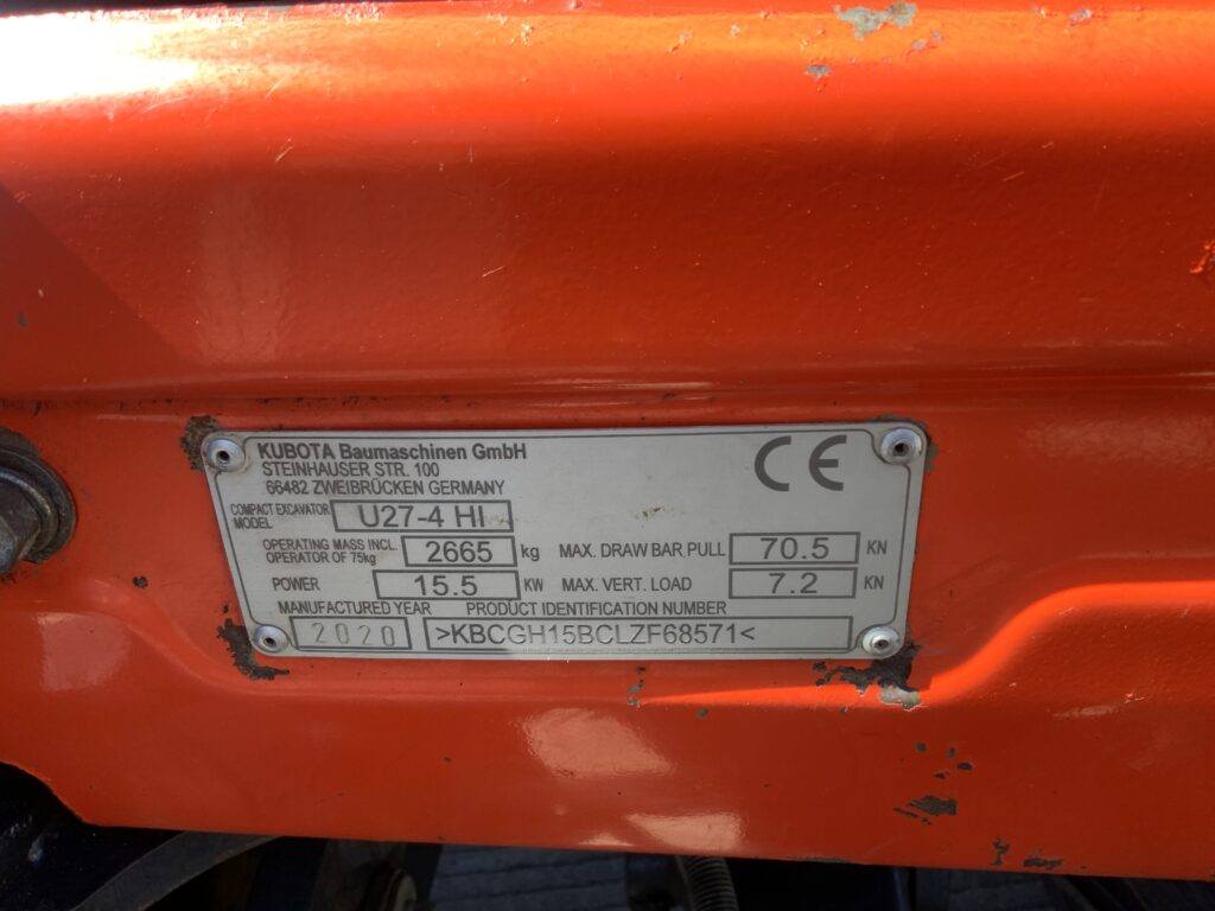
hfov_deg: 61.7
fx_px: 1018
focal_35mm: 29
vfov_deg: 48.2
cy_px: 456
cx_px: 608
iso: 16
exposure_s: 1/189
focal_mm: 3
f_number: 1.8
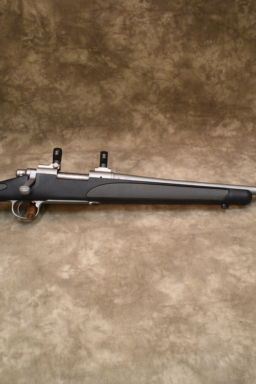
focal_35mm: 42
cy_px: 195
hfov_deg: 31.9
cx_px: 123
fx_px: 448
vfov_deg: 46.4
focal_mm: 18
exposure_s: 1/60
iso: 800
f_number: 5
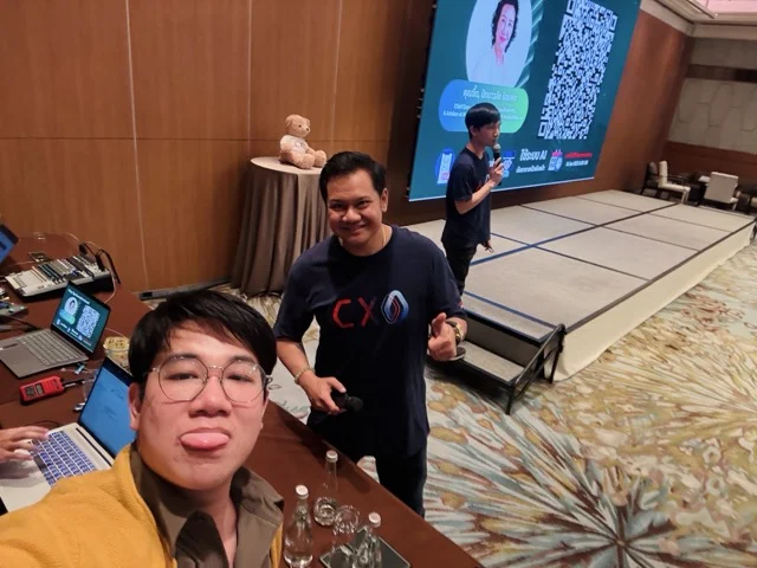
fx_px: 503
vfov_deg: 58.9
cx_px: 378
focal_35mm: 23
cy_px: 284
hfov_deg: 73.9
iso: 250
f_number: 1.9
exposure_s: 1/50
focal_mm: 2.69
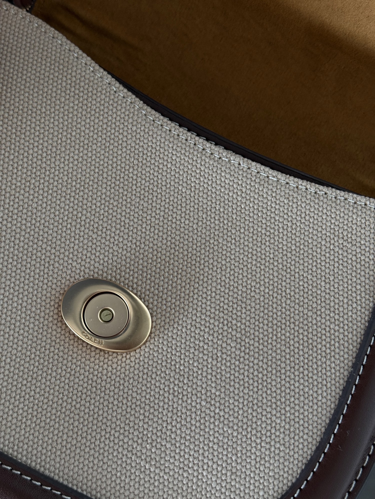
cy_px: 250
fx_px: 693
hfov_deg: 30.3
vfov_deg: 39.7
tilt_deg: -88.8
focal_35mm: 48
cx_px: 188
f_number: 1.78
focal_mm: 6.76
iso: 100
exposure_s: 1/87
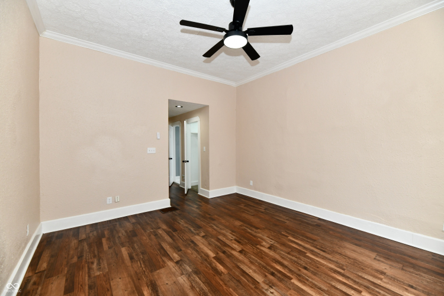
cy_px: 148
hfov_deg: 104.3
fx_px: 173
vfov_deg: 81.2
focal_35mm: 14
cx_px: 222
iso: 640
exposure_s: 1/60
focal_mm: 14
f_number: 6.3
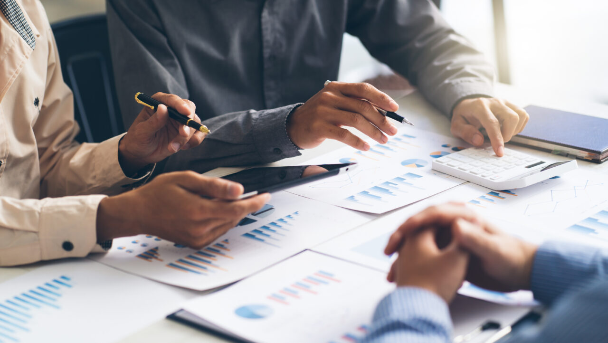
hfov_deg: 23.9
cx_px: 304
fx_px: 1435
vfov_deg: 13.6
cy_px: 140
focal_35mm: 89
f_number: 2.8
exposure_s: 1/160
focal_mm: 85
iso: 160
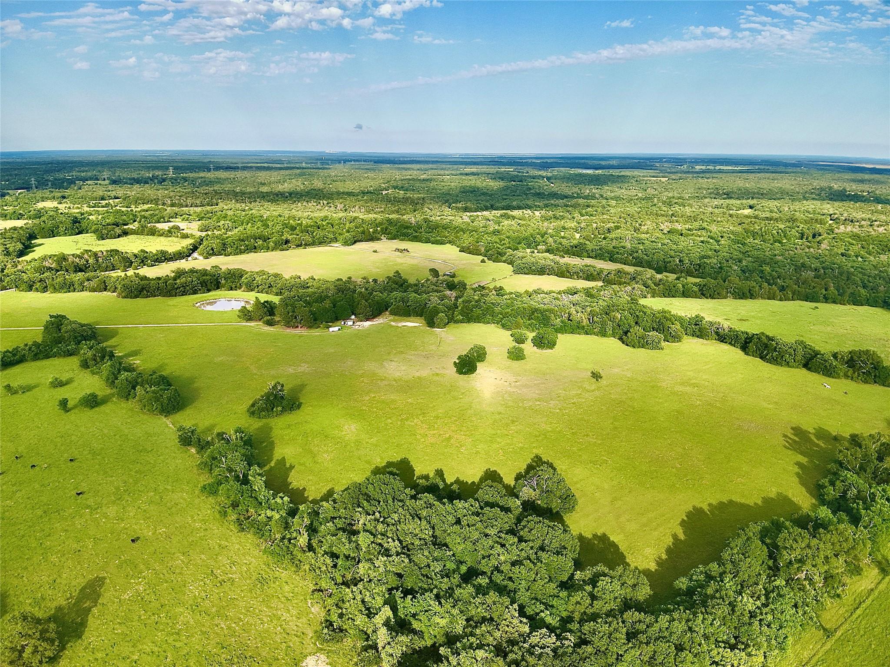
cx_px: 445
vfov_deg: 56.8
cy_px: 334
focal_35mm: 24
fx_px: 617
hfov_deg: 71.6
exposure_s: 1/640
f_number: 2.8
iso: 100
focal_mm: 4.4
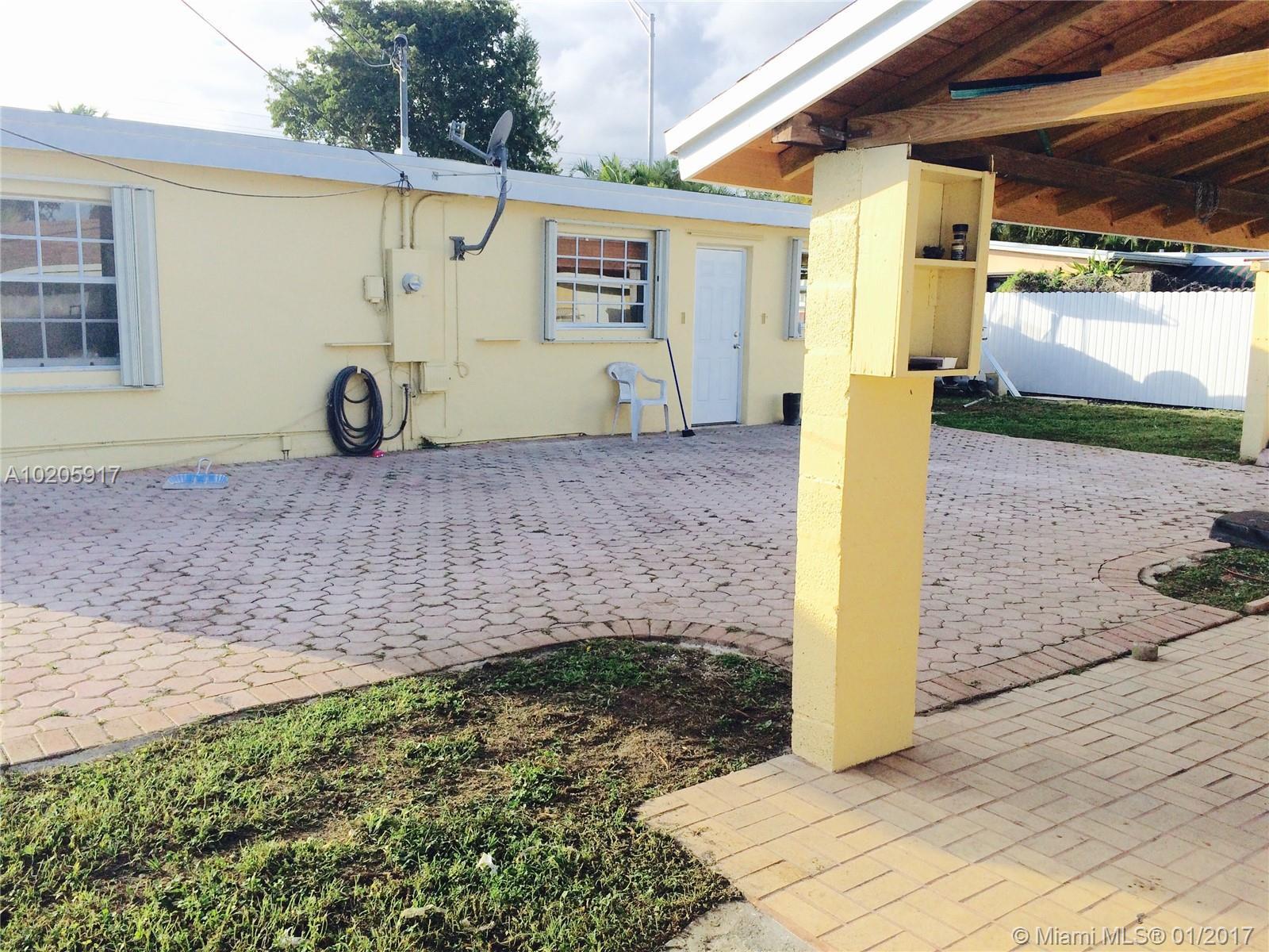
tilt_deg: -7.6
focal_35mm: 29
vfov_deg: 48.2
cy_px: 476
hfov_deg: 61.7
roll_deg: -0.4
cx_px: 634
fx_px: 1063
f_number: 2.2
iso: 32
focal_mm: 4.15
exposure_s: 1/1466
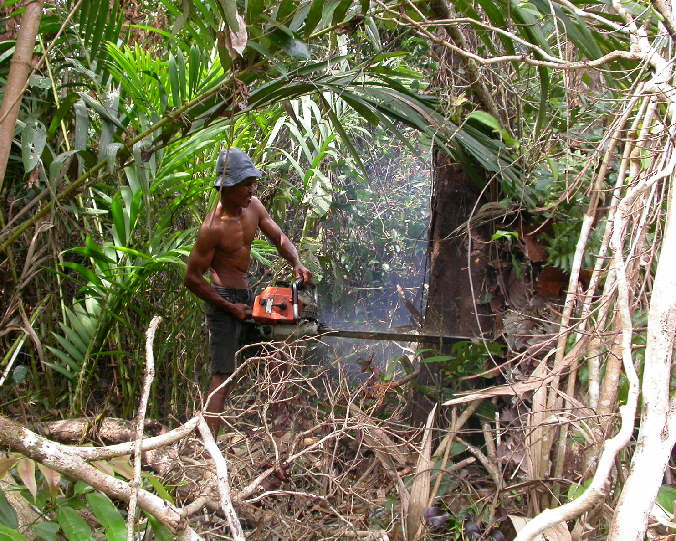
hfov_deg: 45.8
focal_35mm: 40
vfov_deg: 37.3
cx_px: 318
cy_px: 271
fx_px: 800
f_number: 3.3
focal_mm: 7.85
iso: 100
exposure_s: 1/54.7
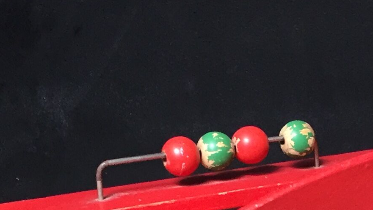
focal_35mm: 117
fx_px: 1157
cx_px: 348
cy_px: 517
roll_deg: +1.2
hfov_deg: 18.0
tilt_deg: -28.1
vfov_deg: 9.2
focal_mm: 4.15
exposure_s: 1/33
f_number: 2.2
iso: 160
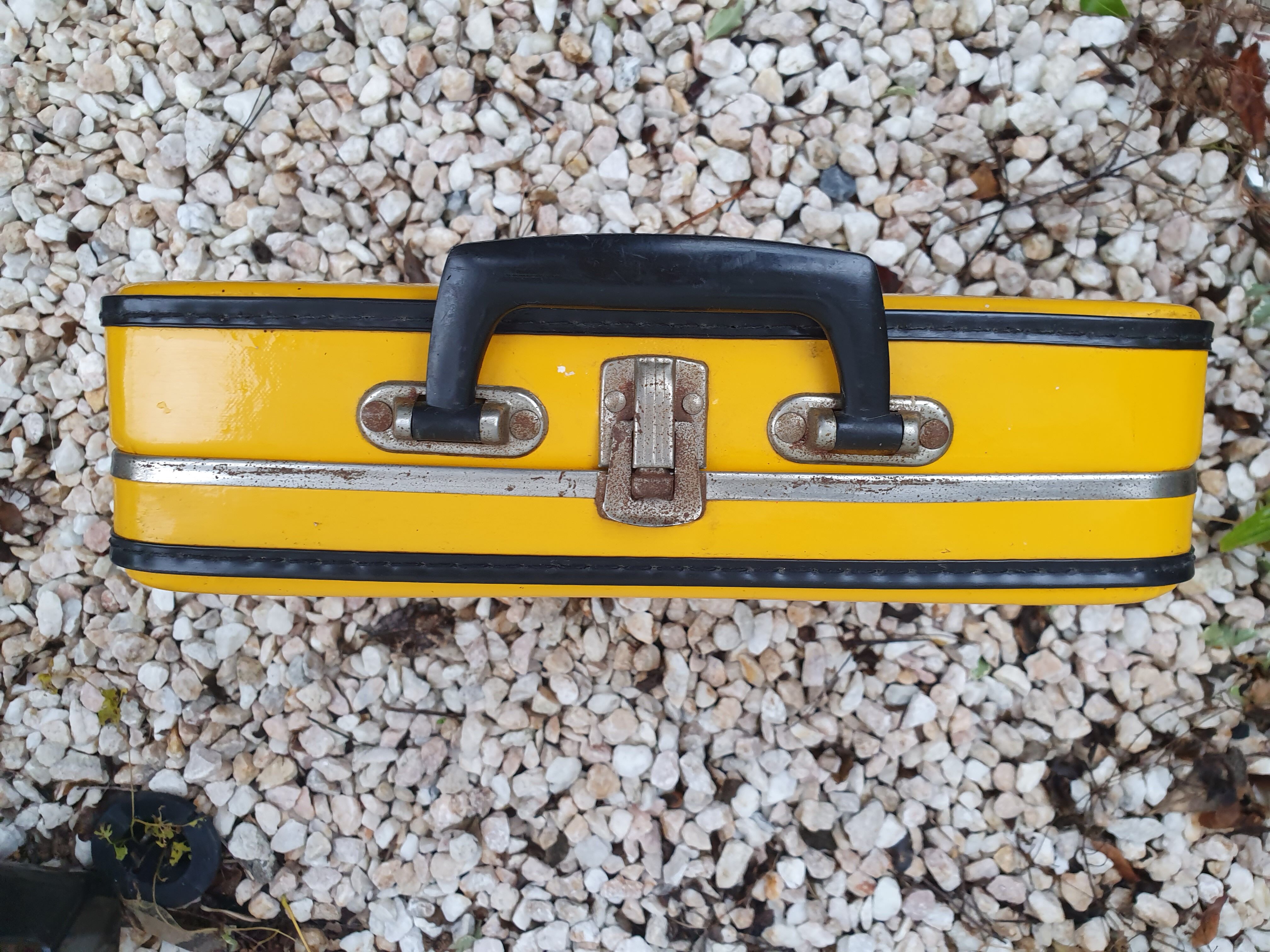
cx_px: 635
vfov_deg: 53.1
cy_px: 476
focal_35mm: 26
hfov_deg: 67.3
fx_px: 954
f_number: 2.4
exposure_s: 1/100
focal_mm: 4.32
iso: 160
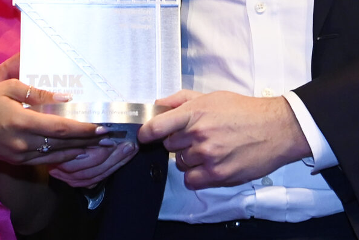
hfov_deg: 11.9
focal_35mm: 172
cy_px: -233
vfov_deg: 7.7
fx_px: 1716
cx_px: 170
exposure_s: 1/125
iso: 2500
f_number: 4.5
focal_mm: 40
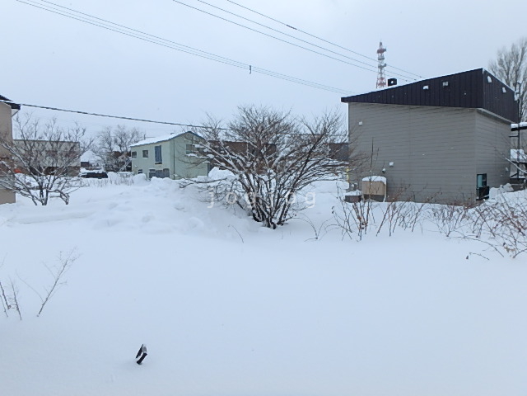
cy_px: 198
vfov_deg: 63.4
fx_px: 320
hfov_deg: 79.0
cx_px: 264
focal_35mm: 21
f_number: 6
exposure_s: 1/500
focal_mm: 3.7
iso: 125
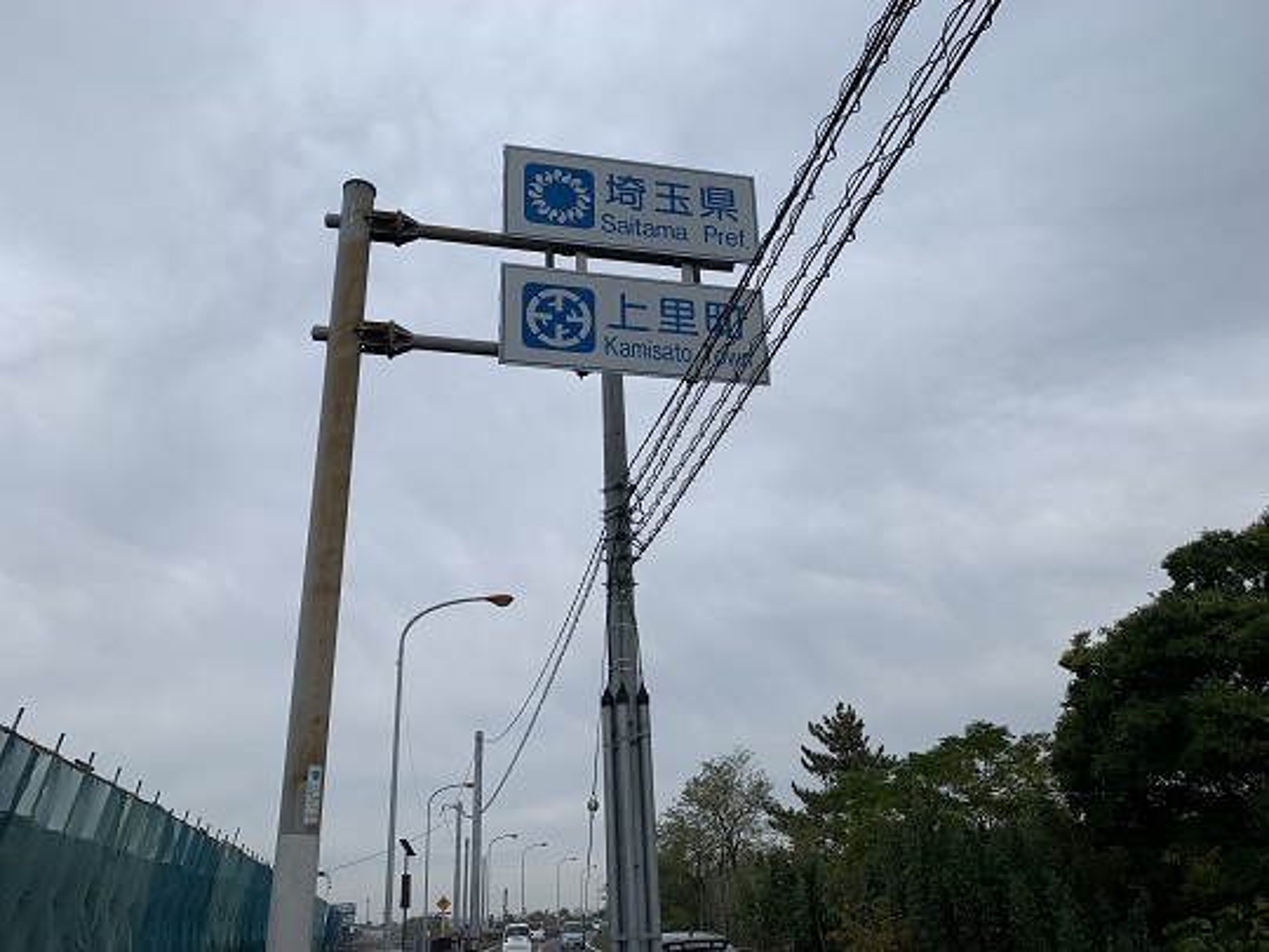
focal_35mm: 26
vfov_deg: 53.1
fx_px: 953
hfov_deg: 67.3
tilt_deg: +24.9
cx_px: 634
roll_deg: +1.3
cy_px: 476
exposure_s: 1/2545
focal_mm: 4.25
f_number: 1.8
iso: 25
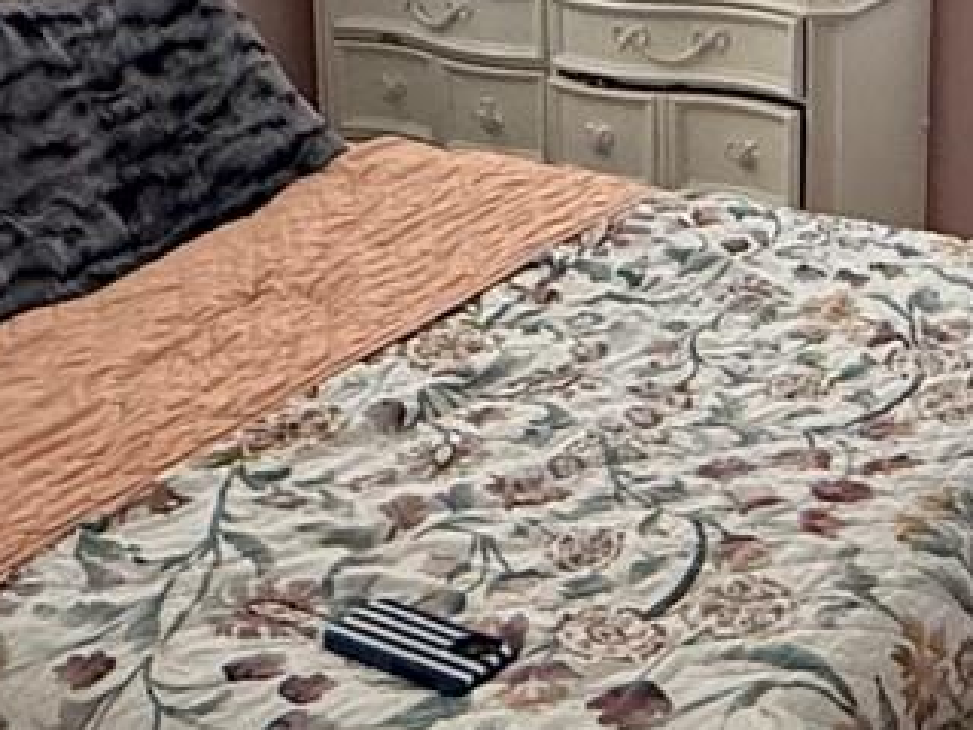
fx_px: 1968
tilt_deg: -12.7
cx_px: 602
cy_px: 12
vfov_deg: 20.4
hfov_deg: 27.7
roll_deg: +1.2
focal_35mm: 70
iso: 640
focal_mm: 2.22
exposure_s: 1/60
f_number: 2.2
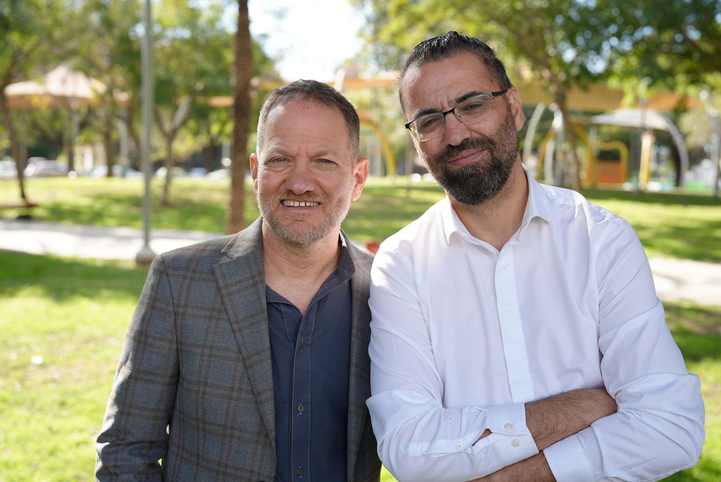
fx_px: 1002
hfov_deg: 39.6
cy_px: 241
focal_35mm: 50
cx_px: 360
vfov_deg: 27.0
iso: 80
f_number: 4
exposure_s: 1/160
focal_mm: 50
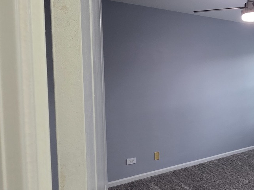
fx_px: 213
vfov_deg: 48.1
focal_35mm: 29
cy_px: 86
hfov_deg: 55.7
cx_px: 215
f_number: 2.2
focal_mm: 2.2
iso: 400
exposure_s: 1/60
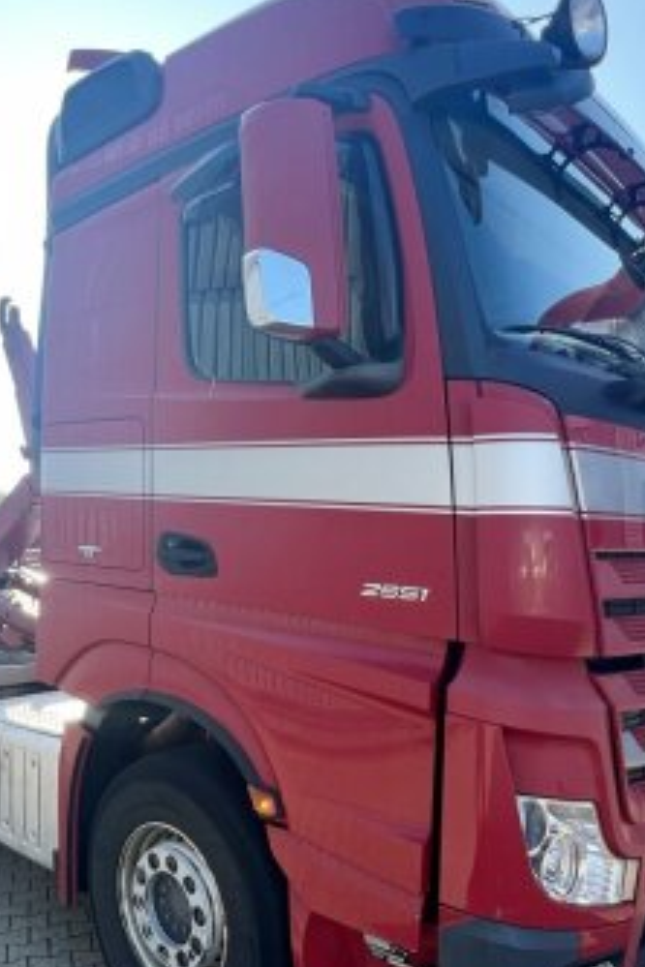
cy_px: 543
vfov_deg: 69.1
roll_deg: +2.5
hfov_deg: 49.1
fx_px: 699
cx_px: 241
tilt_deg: +2.1
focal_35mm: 26
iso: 32
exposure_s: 1/361
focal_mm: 1.57
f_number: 1.8
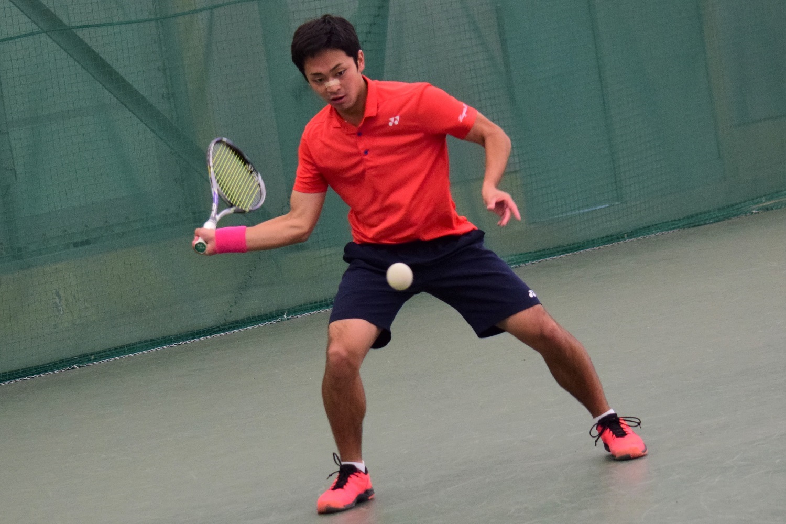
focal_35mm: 129
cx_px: 393
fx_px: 2816
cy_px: 262
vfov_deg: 10.6
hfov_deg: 15.9
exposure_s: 1/800
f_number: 4.5
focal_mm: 86
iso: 1250
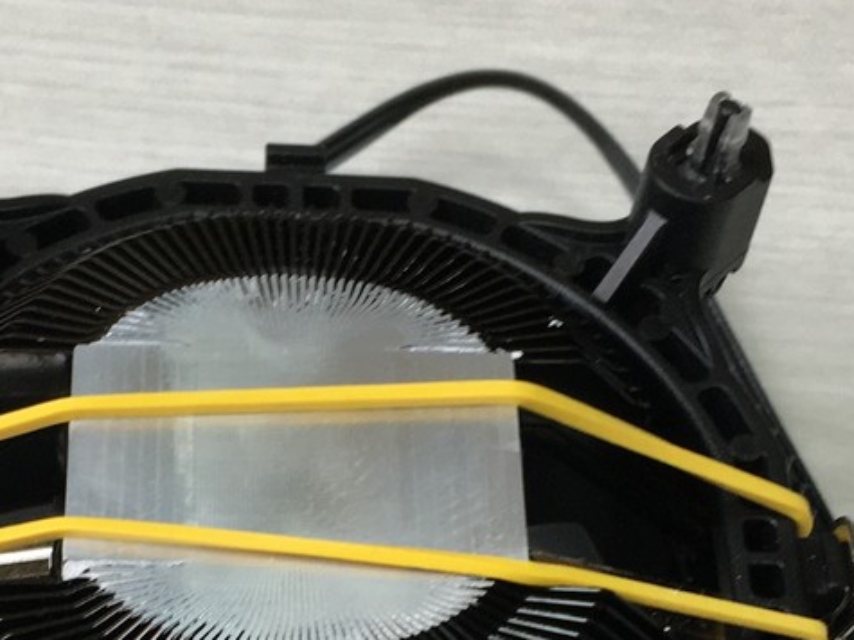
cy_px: 694
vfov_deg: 16.3
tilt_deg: -58.6
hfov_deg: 22.2
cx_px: 313
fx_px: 2170
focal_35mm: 88
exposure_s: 1/100
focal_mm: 4.15
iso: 40
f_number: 2.2
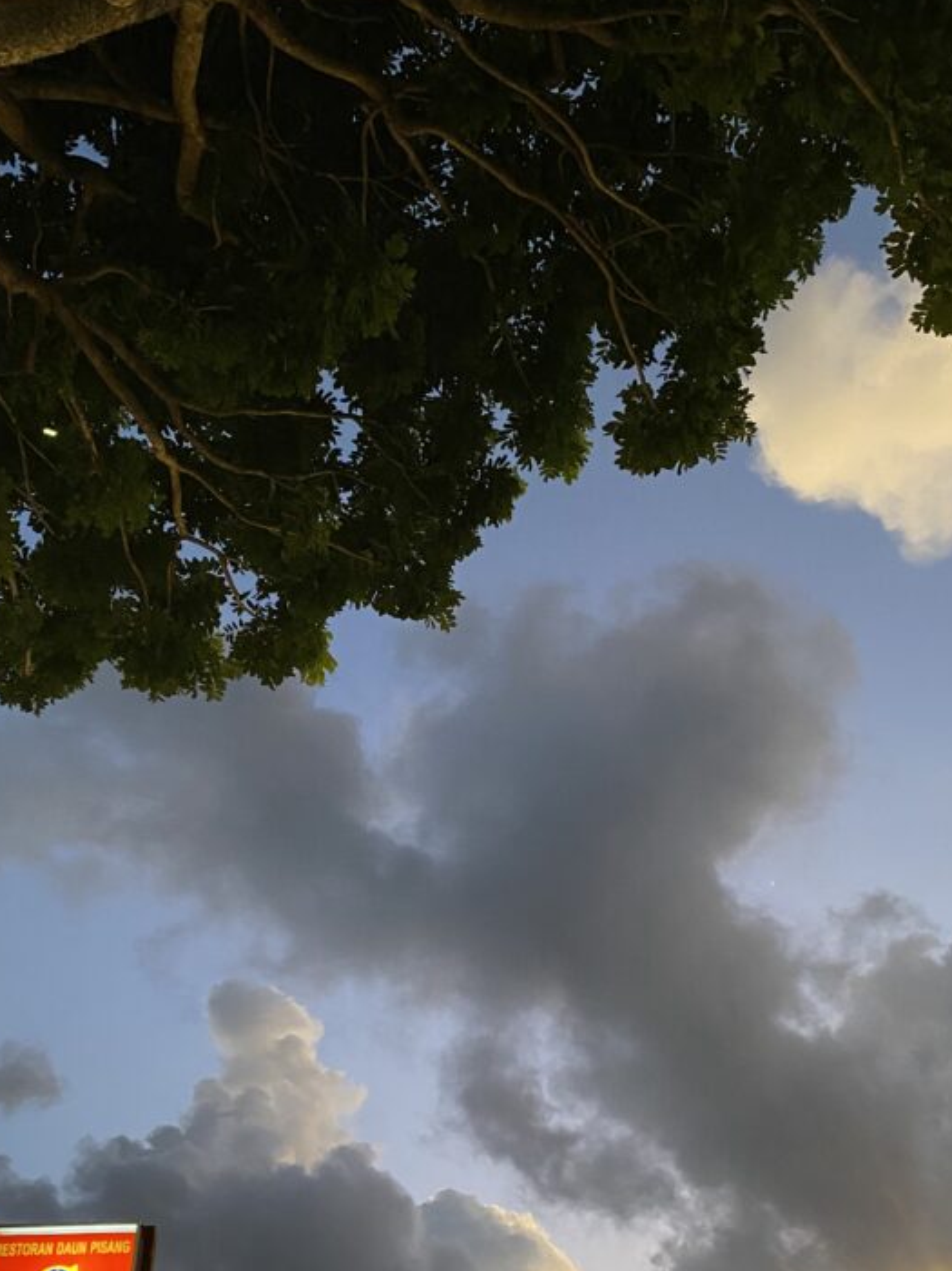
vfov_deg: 47.9
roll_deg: +2.8
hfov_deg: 37.6
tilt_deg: +35.9
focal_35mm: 38
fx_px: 1395
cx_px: 528
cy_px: 879
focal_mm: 4.25
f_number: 1.8
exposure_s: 1/25
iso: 640
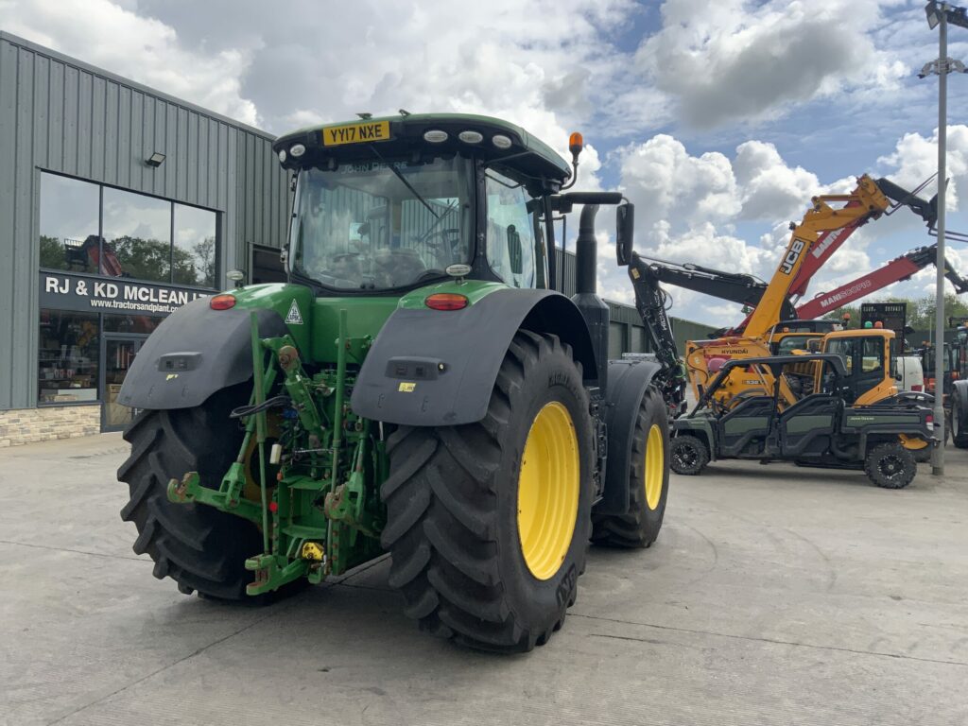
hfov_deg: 61.7
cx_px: 484
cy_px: 363
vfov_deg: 48.2
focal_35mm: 29
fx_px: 811
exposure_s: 1/1342
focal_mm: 3
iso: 16
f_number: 1.8
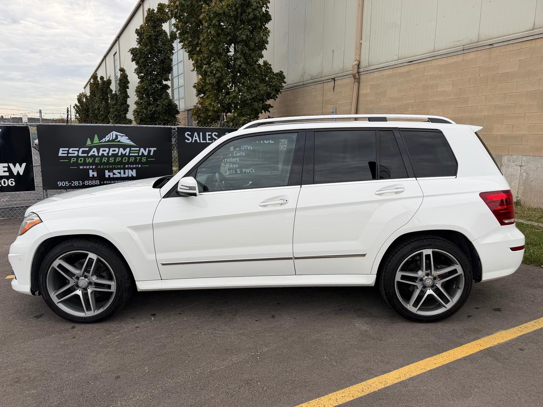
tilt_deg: -8.1
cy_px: 204
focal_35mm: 24
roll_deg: -0.2
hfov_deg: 71.6
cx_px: 272
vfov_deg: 56.8
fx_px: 376
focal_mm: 6.76
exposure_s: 1/589
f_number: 1.78
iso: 80
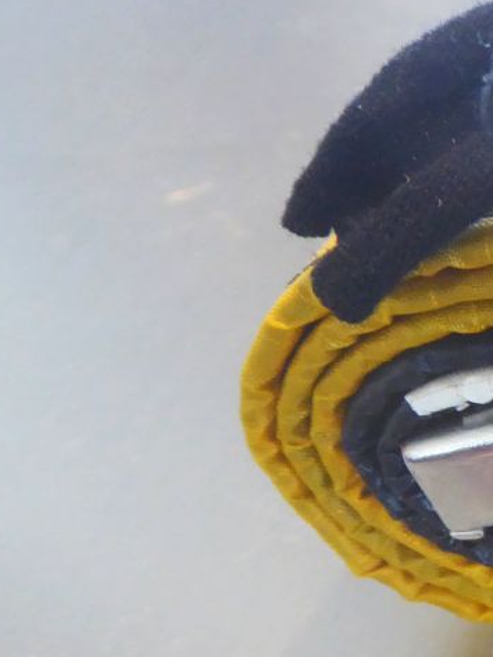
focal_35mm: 71
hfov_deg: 16.8
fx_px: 1348
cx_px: 911
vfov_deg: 27.4
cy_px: 369
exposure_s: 1/50
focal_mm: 4.3
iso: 400
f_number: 3.3
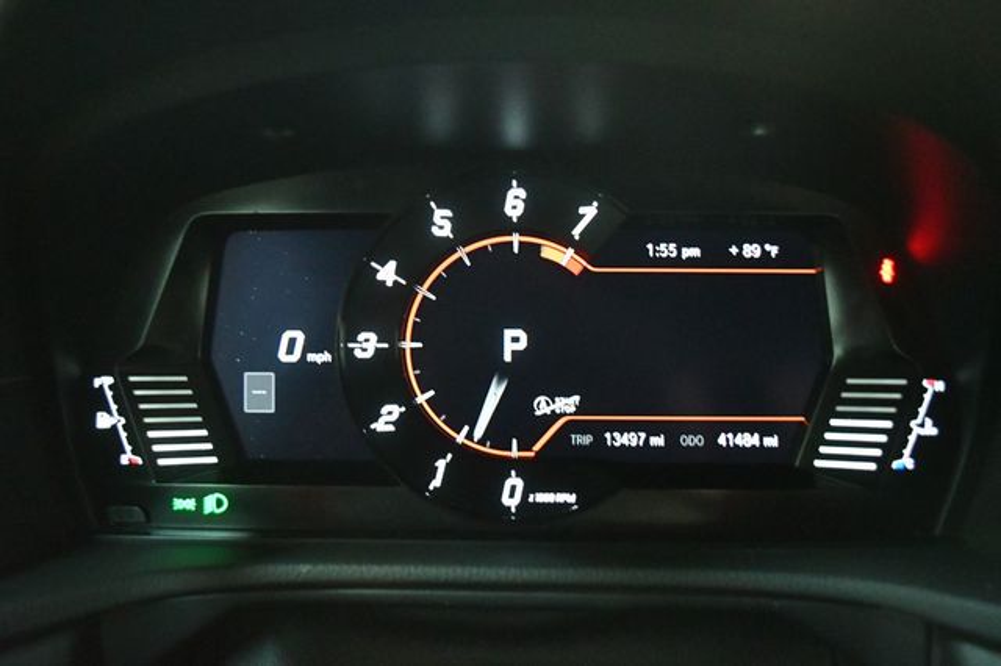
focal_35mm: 33
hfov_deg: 57.2
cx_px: 500
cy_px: 333
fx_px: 917
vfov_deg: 39.9
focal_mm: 22
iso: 12800
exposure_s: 1/50
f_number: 3.8
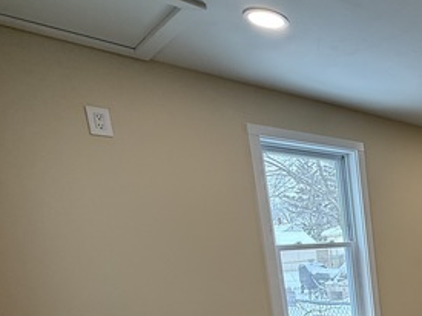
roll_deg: +2.3
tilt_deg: -11.2
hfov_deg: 39.4
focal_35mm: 34
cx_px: 504
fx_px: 414
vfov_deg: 37.6
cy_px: 311
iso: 100
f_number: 2.2
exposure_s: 1/120
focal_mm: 2.22
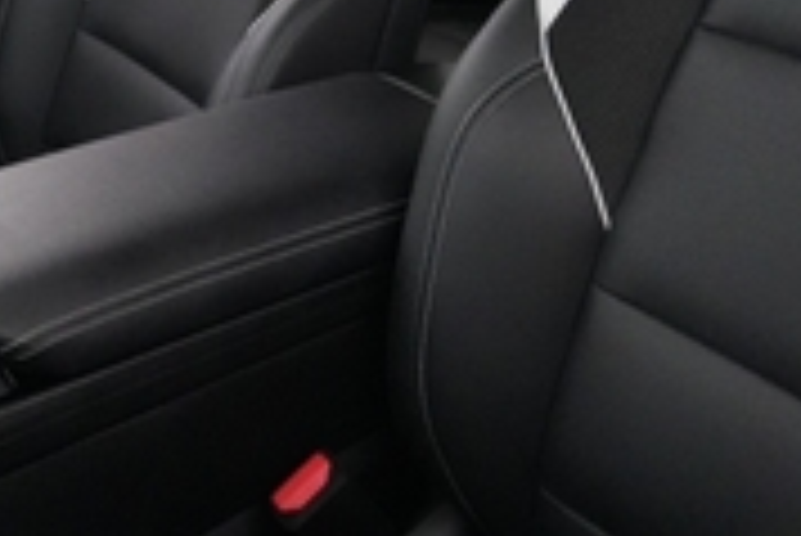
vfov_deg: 21.4
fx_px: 1358
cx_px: 248
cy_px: -14
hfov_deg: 32.5
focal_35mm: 61
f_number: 4
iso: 12800
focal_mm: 17
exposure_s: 1/60
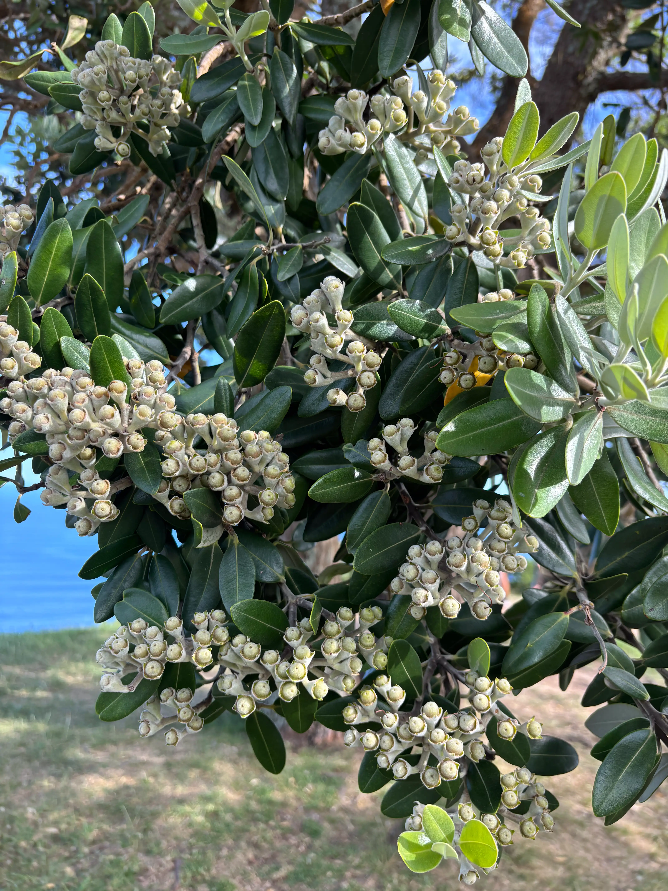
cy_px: 446
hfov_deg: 53.1
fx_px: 669
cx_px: 334
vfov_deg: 67.3
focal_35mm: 26
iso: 50
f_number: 1.6
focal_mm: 5.96
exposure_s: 1/456
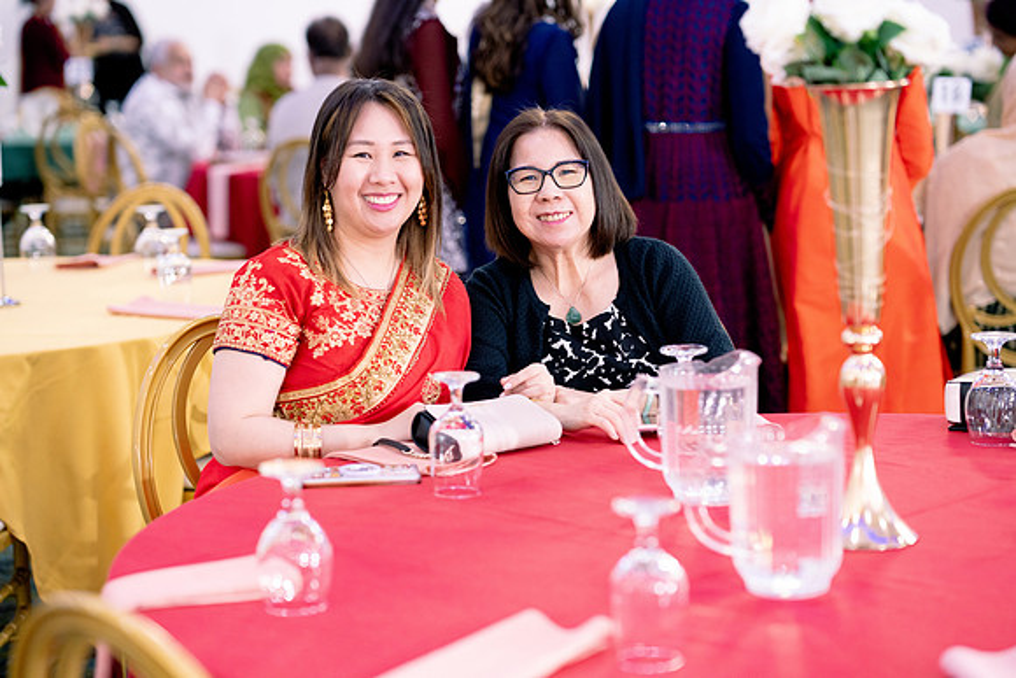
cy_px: 339
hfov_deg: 23.9
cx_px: 508
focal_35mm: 85
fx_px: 2399
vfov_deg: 16.1
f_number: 2.2
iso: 2500
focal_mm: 85
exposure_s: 1/160
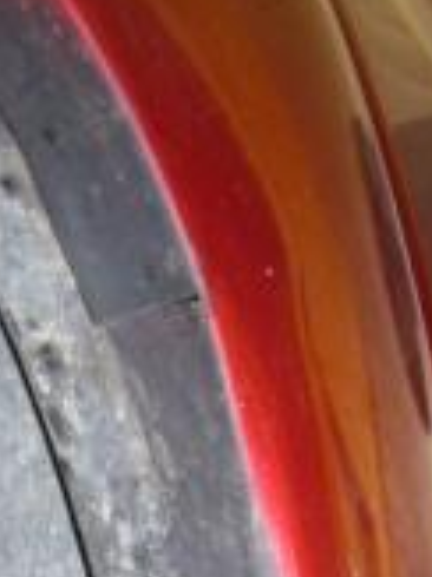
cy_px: 719
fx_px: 1283
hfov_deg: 19.0
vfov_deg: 23.0
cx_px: 106
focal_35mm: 77
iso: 80
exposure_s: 1/8
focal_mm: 4.6
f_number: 2.8
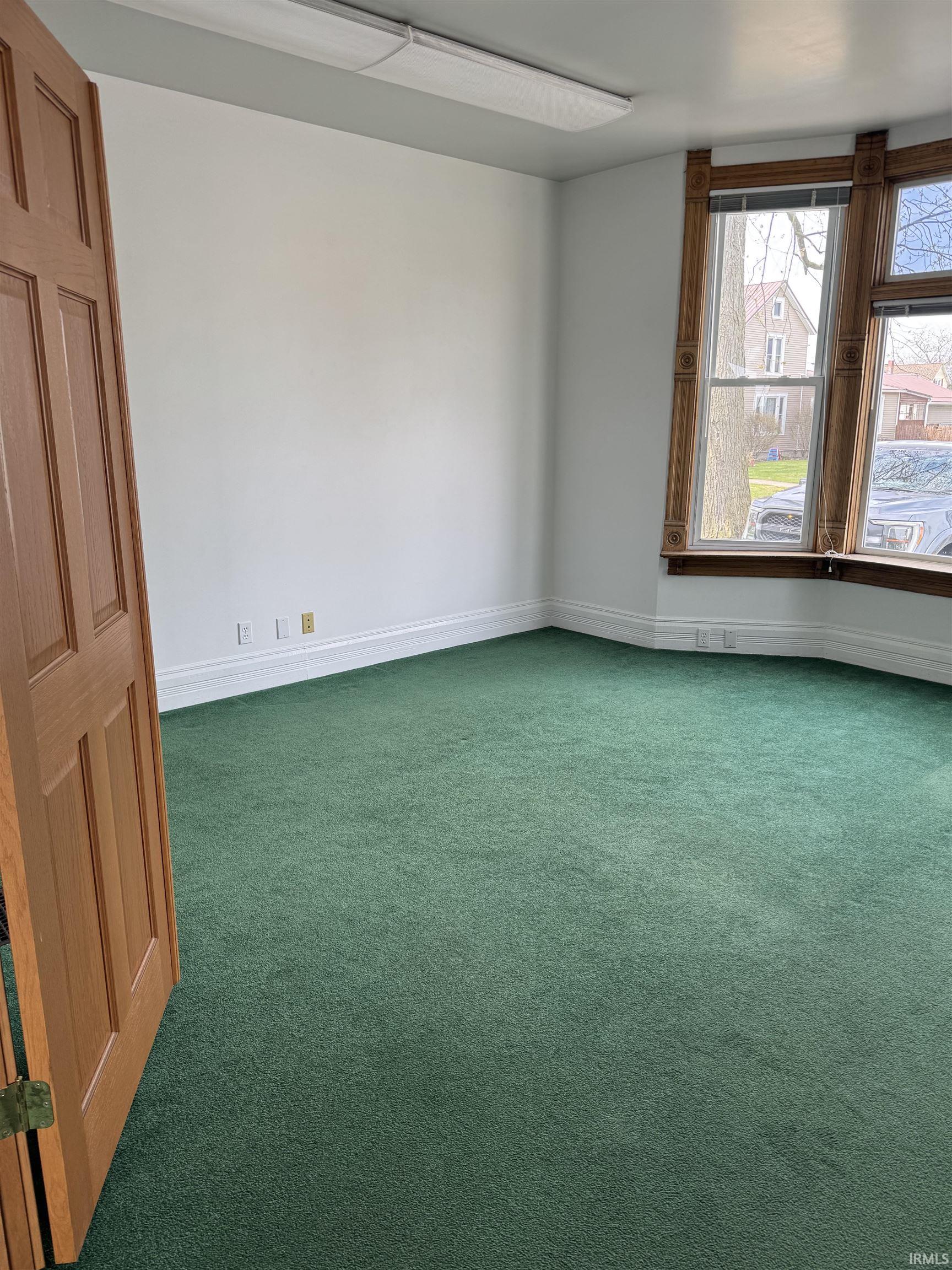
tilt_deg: -13.2
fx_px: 880
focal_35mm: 24
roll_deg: -0.1
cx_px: 476
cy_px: 635
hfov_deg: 56.8
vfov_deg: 71.6
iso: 64
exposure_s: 1/122
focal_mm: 6.76
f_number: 1.78
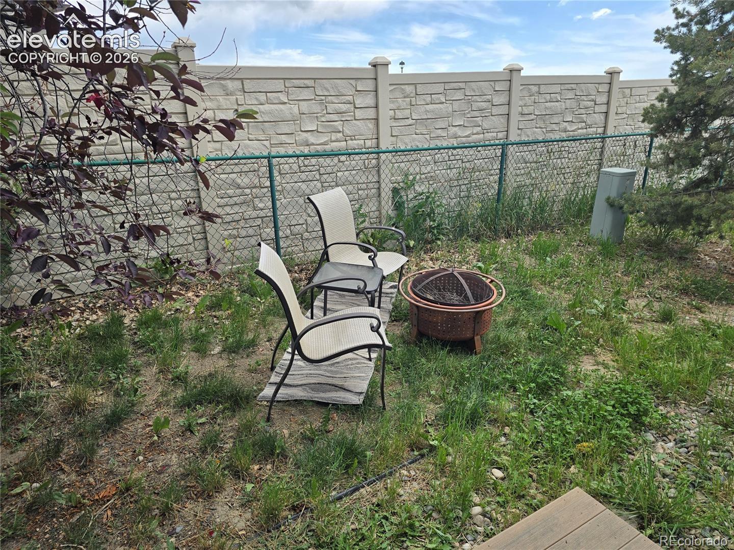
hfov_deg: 73.9
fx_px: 488
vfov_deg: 58.9
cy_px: 275
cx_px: 367
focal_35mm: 23
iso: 12
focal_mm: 6.3
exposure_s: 1/288
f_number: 1.7
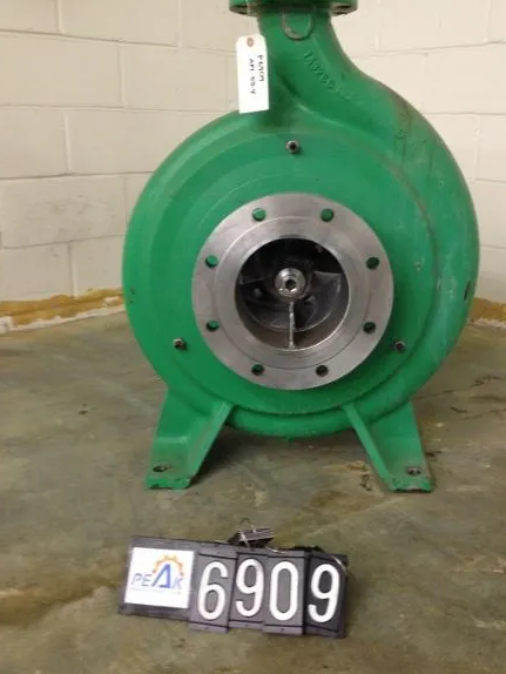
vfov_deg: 47.8
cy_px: 318
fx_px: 760
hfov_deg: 36.8
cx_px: 267
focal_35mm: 39
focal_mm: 4.28
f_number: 2.4
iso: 160
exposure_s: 1/20
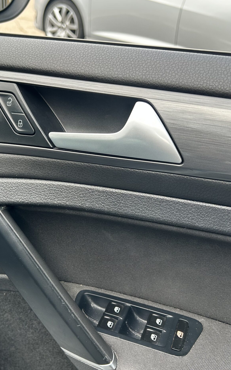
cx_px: 91
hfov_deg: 33.5
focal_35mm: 38
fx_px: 383
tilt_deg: -32.2
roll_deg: -7.5
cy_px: 188
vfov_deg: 51.5
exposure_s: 1/210
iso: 40
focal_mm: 5.7
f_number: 1.5
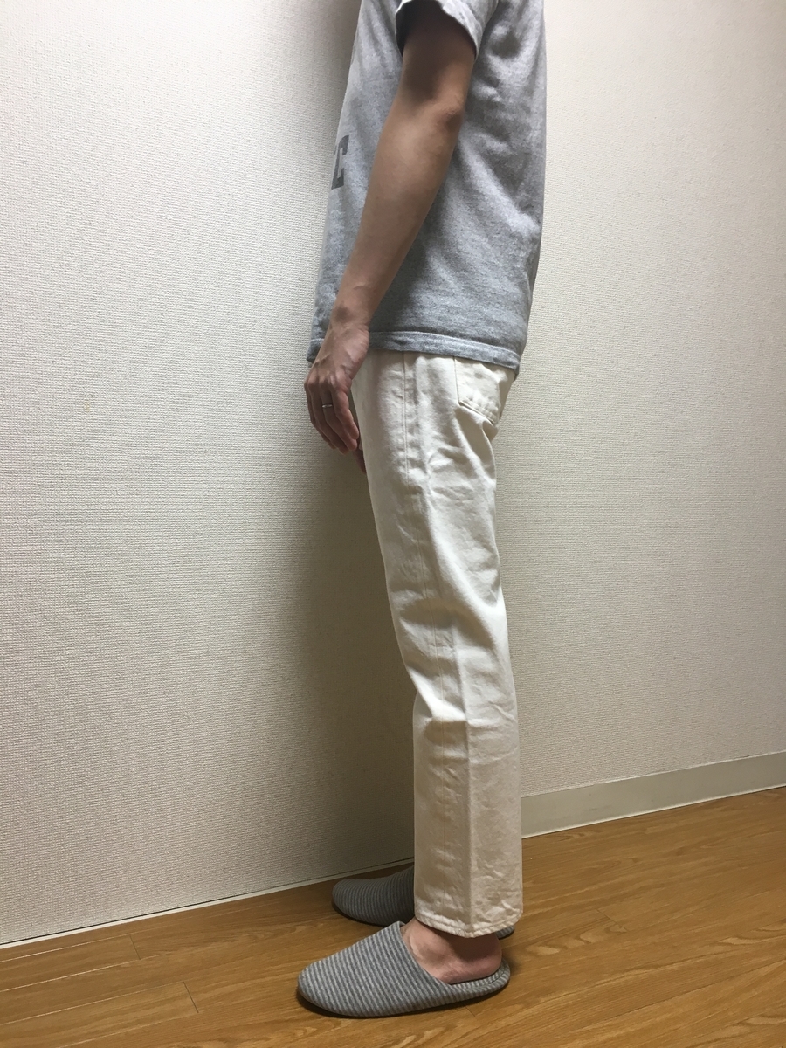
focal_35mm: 29
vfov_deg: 61.7
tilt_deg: -2.8
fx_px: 878
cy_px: 524
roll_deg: -1.0
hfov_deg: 48.2
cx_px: 393
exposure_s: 1/30
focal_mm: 4.15
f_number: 2.2
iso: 50
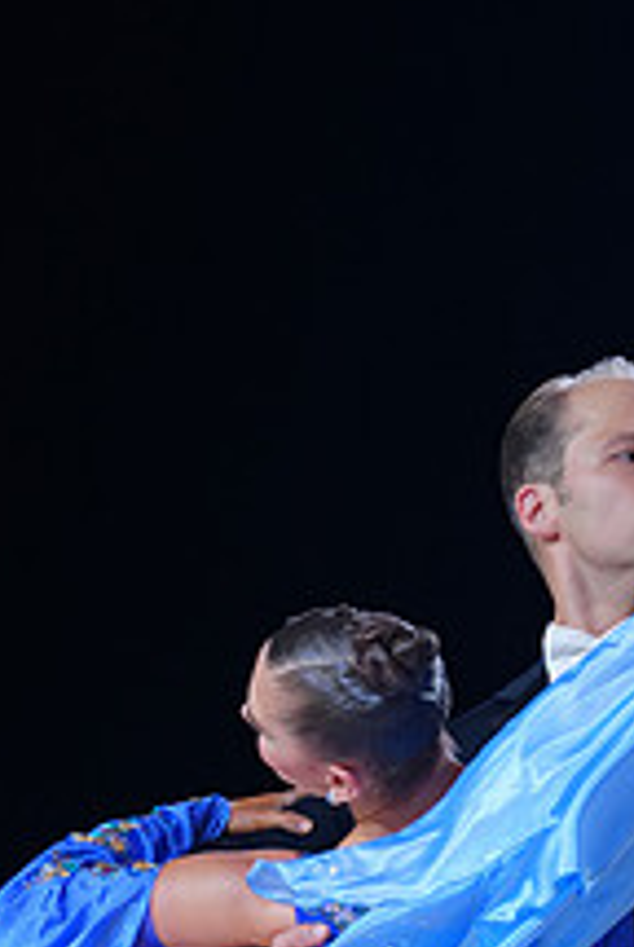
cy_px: 1224
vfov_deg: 4.2
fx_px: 12770
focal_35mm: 485
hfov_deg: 2.8
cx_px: 438
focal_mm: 180
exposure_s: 1/500
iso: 640
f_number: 2.8
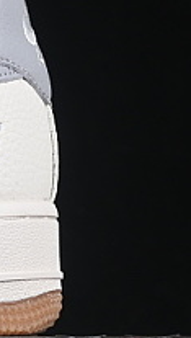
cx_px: -382
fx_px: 2718
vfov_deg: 7.1
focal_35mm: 303
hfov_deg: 3.9
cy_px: 64
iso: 160
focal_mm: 50
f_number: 8
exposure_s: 1/80
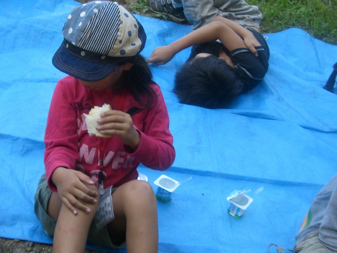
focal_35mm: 67
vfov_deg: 21.9
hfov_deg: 28.8
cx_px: 121
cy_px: 127
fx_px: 653
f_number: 2.7
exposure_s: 1/125
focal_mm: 6.2
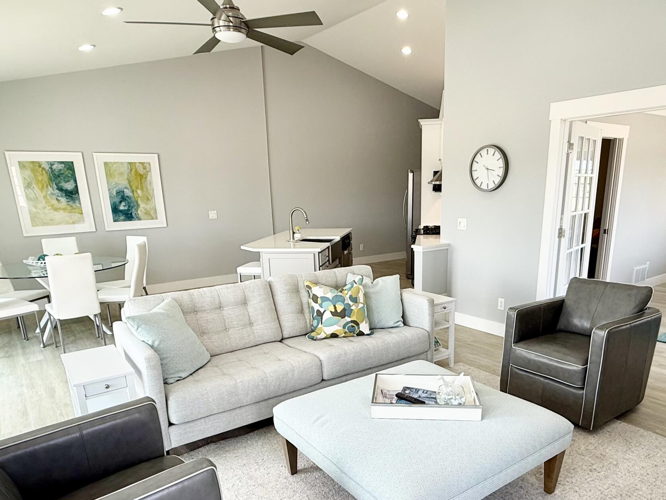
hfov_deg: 69.2
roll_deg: +0.5
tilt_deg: -14.1
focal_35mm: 25
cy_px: 320
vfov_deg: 54.1
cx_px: 364
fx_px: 481
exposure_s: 1/120
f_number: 2.2
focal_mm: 2.22
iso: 80
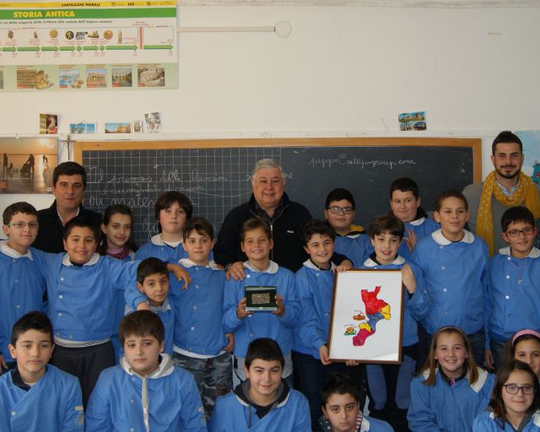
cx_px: 318
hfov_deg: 41.0
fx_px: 719
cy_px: 175
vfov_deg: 33.3
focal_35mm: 45
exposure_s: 1/160
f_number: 4
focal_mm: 20
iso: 400
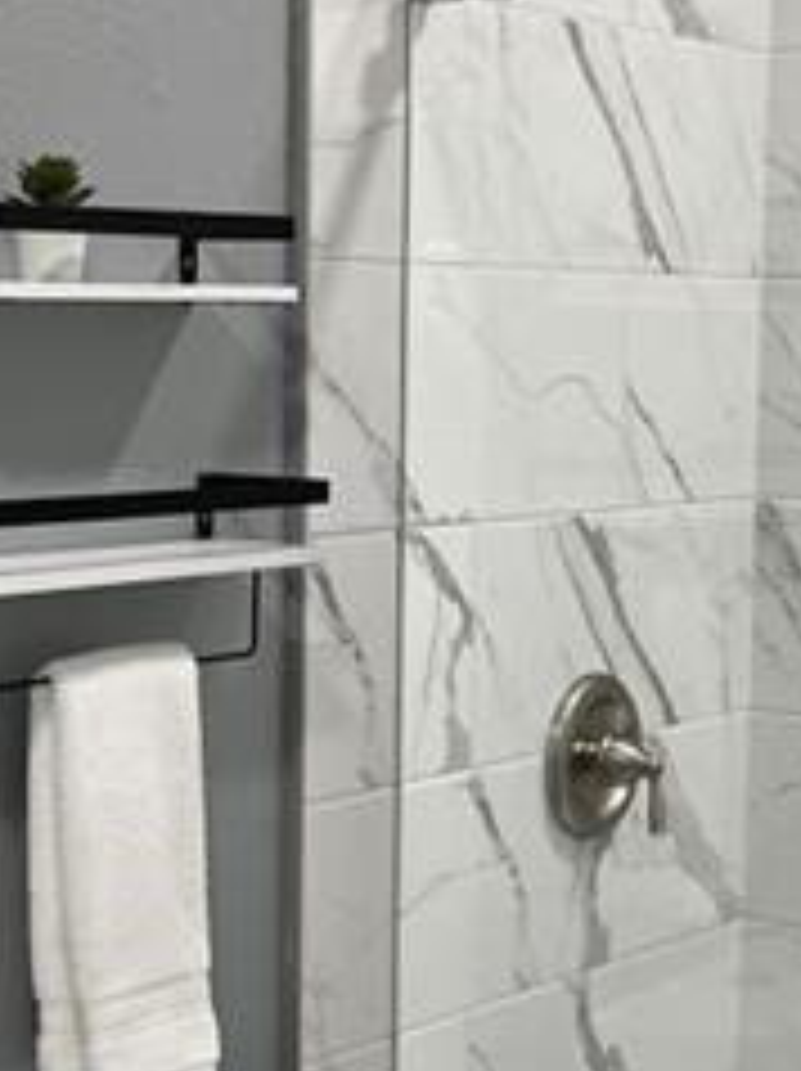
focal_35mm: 84
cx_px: 320
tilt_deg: -7.0
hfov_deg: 17.5
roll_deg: +0.0
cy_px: 675
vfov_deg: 23.2
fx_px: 2596
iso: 100
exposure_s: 1/120
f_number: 1.6
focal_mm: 5.1
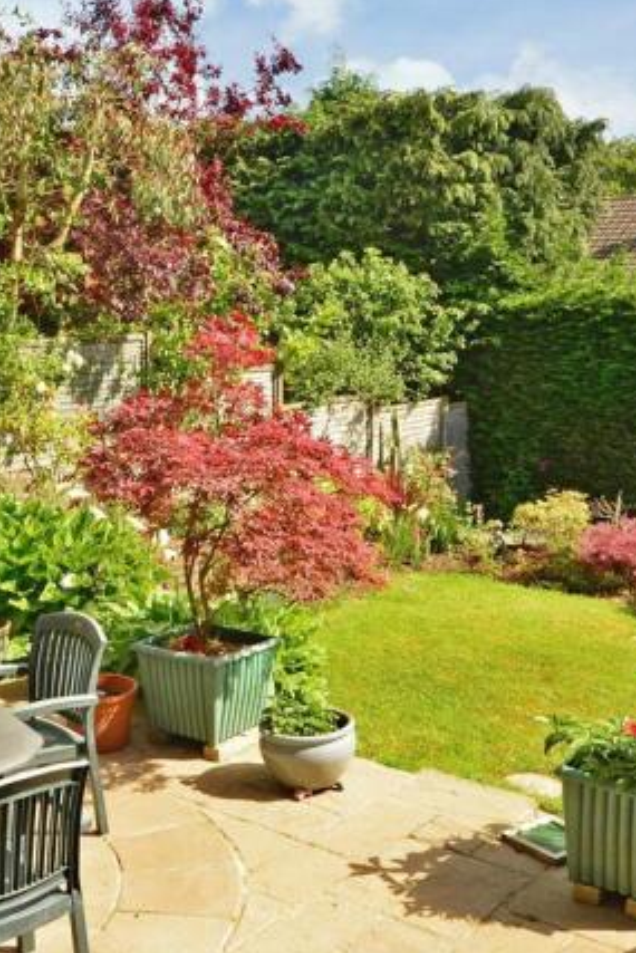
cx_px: 295
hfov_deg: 29.3
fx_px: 1218
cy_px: 478
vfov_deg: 42.7
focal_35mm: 46
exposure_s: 1/30
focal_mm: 20
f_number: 14
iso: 200
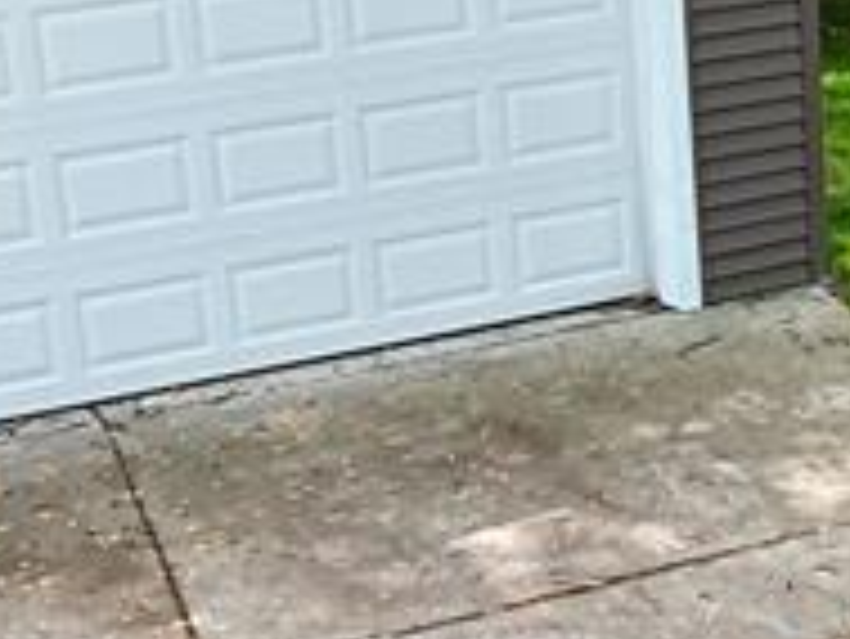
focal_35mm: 130
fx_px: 3194
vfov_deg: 11.3
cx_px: 1088
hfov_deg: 14.5
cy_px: 670
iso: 130
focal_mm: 6.7
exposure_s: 1/640
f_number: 1.7
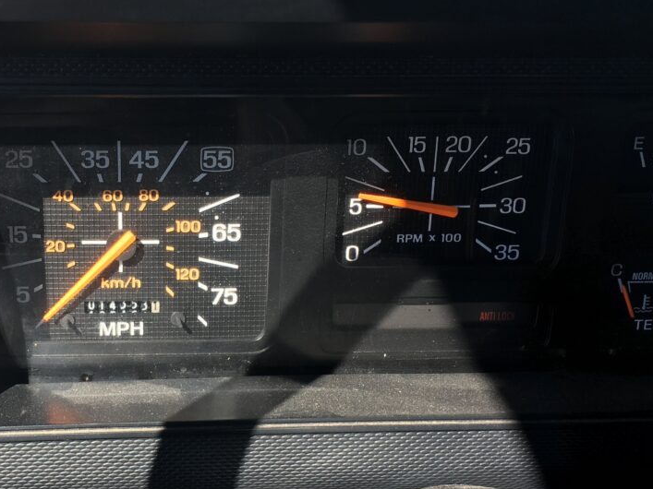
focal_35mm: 48
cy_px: 329
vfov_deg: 30.0
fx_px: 905
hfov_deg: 38.8
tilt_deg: -28.6
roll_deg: -0.3
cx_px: 175
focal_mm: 4.15
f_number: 2.2
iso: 25
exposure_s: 1/437
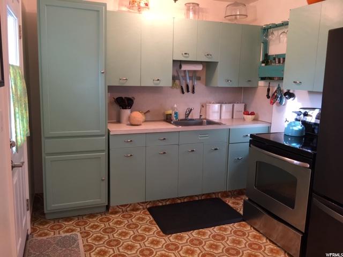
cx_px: 172
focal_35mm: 29
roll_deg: -1.9
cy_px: 128
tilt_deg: -8.3
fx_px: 287
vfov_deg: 48.2
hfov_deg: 61.7
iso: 80
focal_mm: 4.15
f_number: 2.2
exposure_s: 1/30
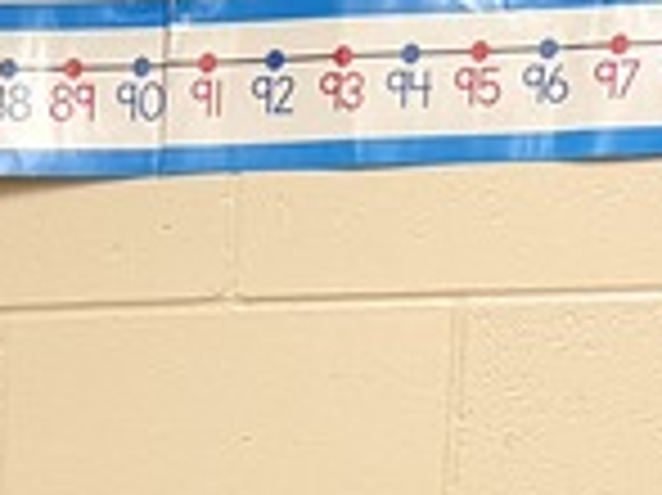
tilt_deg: -15.5
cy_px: 1719
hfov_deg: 11.1
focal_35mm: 167
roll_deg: +0.6
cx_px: -500
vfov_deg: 7.3
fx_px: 3191
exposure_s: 1/60
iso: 250
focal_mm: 6.76
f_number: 1.78
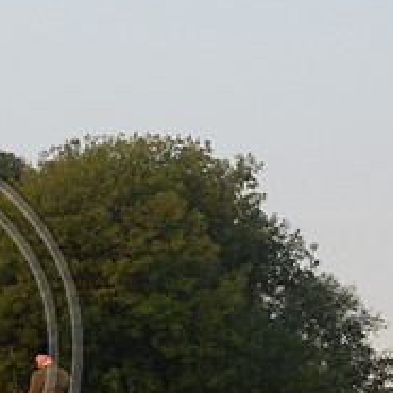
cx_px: -136
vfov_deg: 5.5
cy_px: 317
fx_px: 4097
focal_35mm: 319
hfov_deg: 5.5
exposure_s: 1/500
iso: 2500
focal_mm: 120
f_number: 9
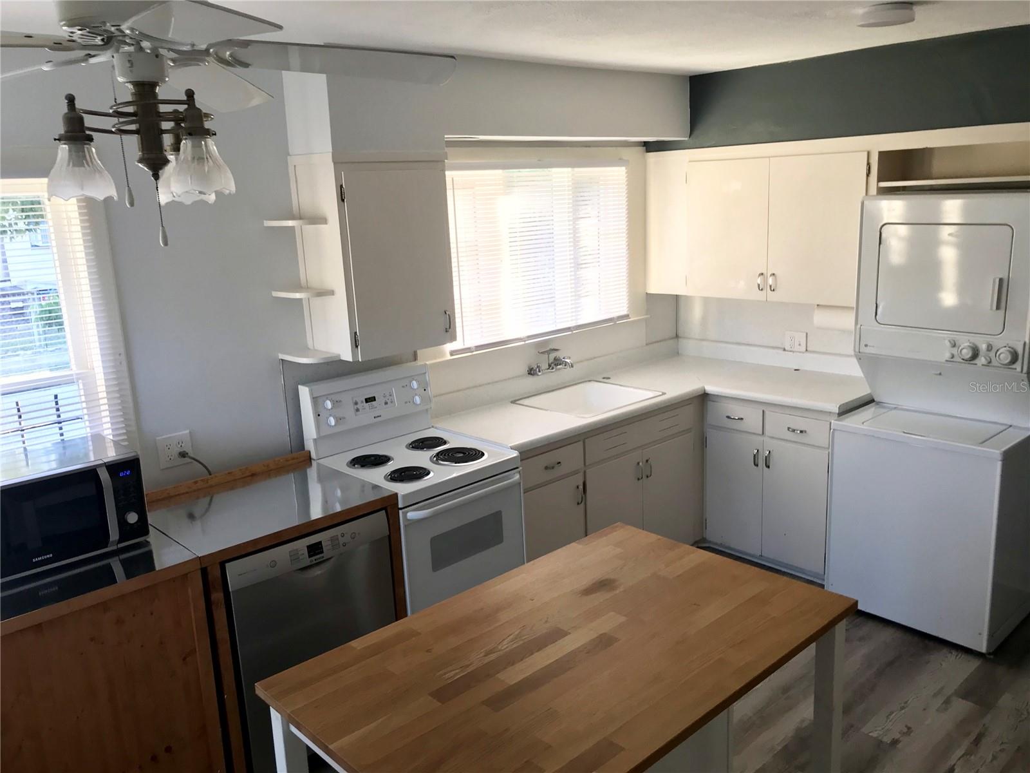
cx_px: 515
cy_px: 386
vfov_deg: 49.7
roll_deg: +3.5
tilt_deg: -12.1
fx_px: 833
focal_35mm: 28
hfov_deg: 63.4
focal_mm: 3.99
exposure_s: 1/40
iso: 25
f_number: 1.8
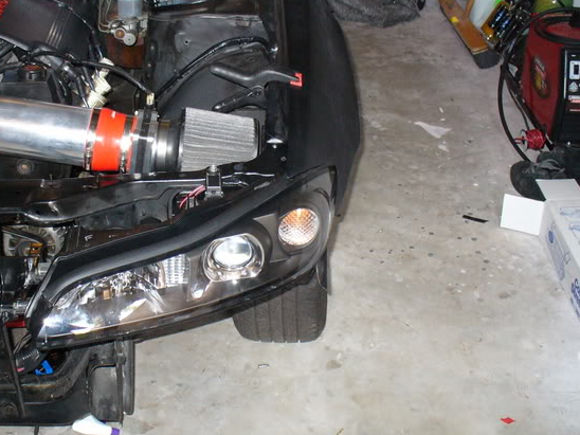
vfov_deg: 27.0
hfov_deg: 35.2
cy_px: 212
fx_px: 905
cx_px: 192
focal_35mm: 54
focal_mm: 6.1
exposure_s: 1/60
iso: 300
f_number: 2.8
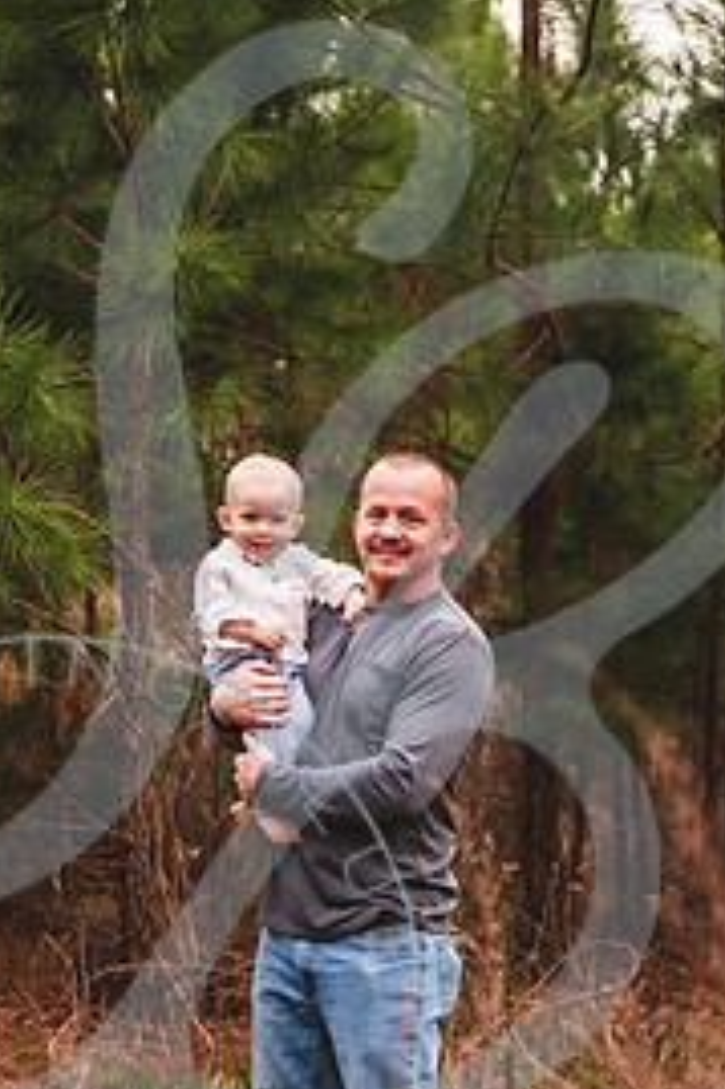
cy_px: 704
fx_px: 3539
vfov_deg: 17.5
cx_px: 231
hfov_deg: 11.7
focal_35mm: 117
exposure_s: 1/250
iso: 400
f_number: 2.8
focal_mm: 70
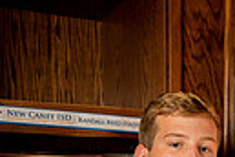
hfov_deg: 23.7
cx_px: 202
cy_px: 380
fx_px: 548
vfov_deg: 12.6
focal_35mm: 84
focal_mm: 24
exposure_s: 1/200
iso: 320
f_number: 7.1
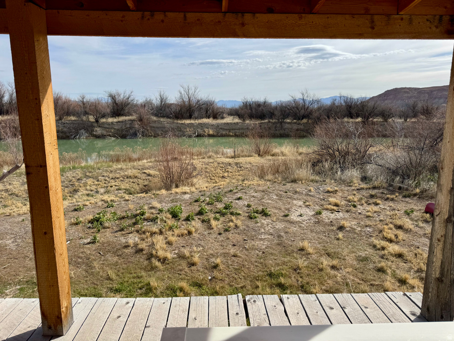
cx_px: 227
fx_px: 315
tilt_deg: -10.0
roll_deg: +0.1
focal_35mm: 24
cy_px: 170
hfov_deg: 71.6
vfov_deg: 56.8
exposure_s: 1/5348
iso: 80
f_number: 1.78
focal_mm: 6.76
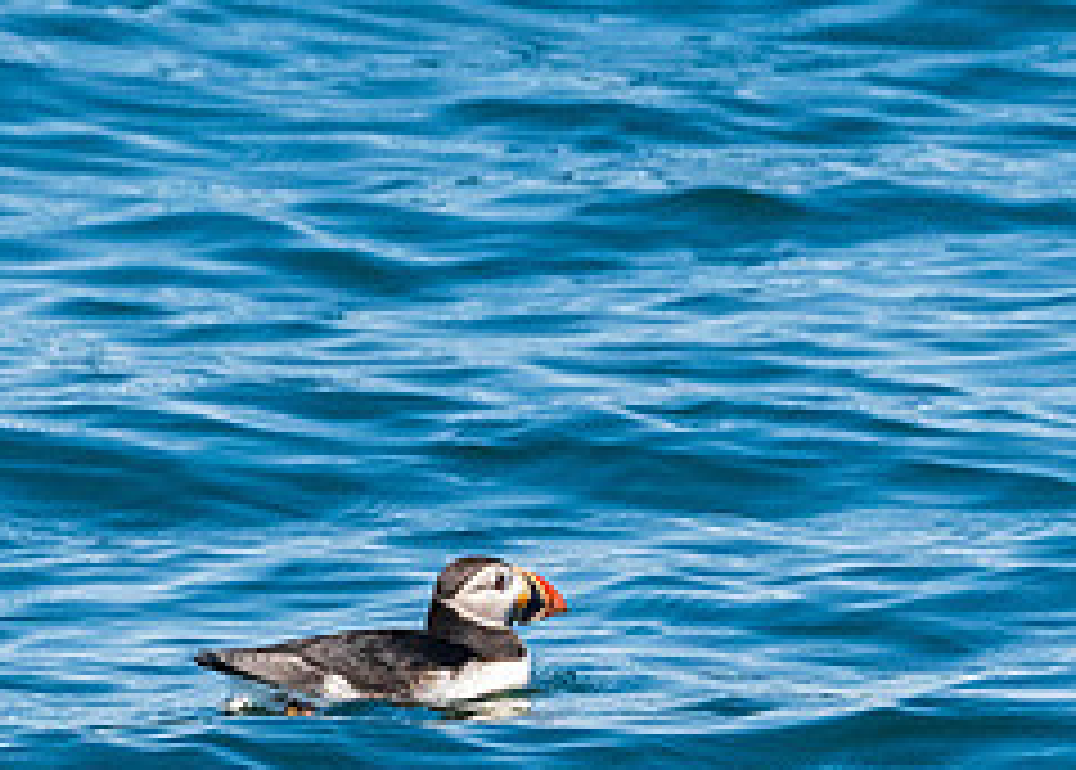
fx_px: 87204
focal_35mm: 2852
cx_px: 421
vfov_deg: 0.5
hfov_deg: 0.7
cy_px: 836
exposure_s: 1/3200
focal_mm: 390
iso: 1000
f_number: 7.1
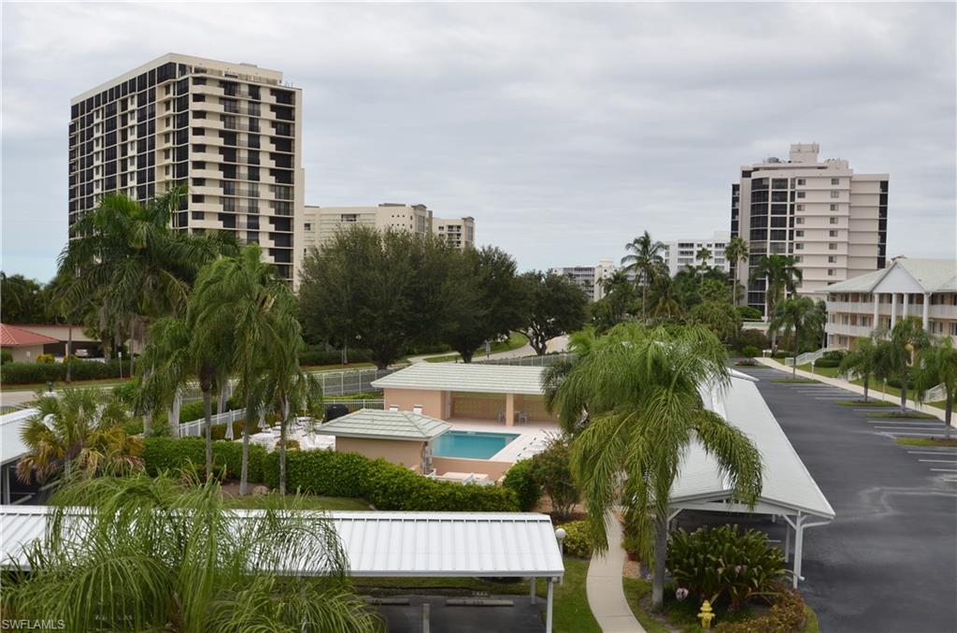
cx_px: 478
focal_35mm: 36
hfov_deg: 53.3
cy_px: 316
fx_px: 954
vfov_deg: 36.7
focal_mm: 24
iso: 100
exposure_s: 1/200
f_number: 7.1
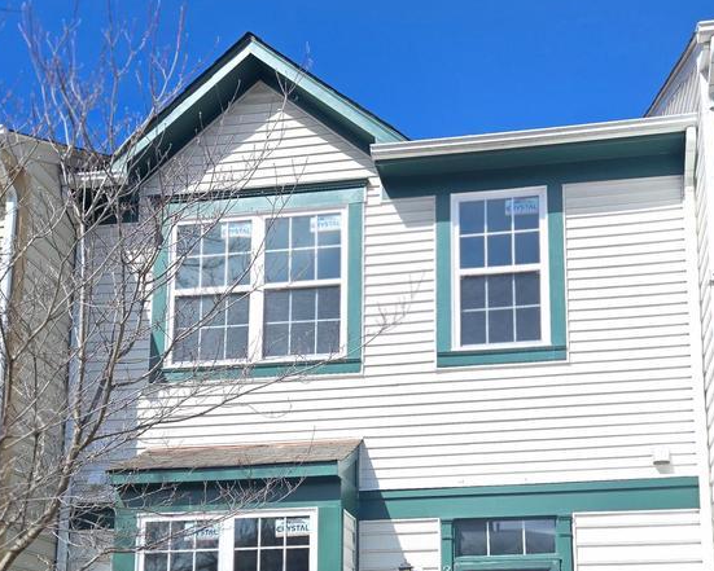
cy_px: 544
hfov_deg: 41.9
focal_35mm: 44
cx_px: 407
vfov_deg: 32.0
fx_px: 930
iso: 64
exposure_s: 1/2921
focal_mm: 5.4
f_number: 1.8
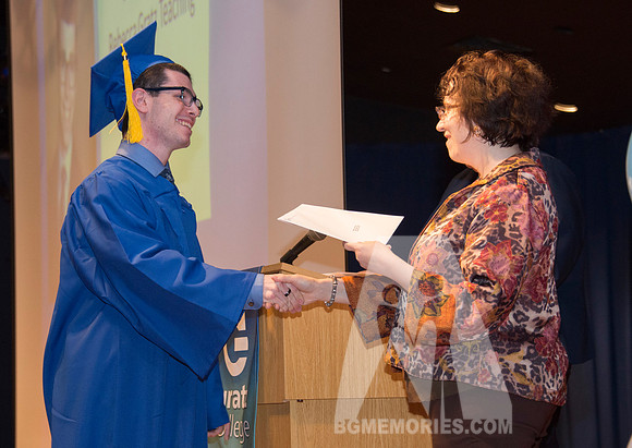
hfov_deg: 17.2
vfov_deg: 12.3
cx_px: 292
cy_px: 246
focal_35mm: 116
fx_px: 2085
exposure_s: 1/80
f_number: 5.3
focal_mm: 90
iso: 2000
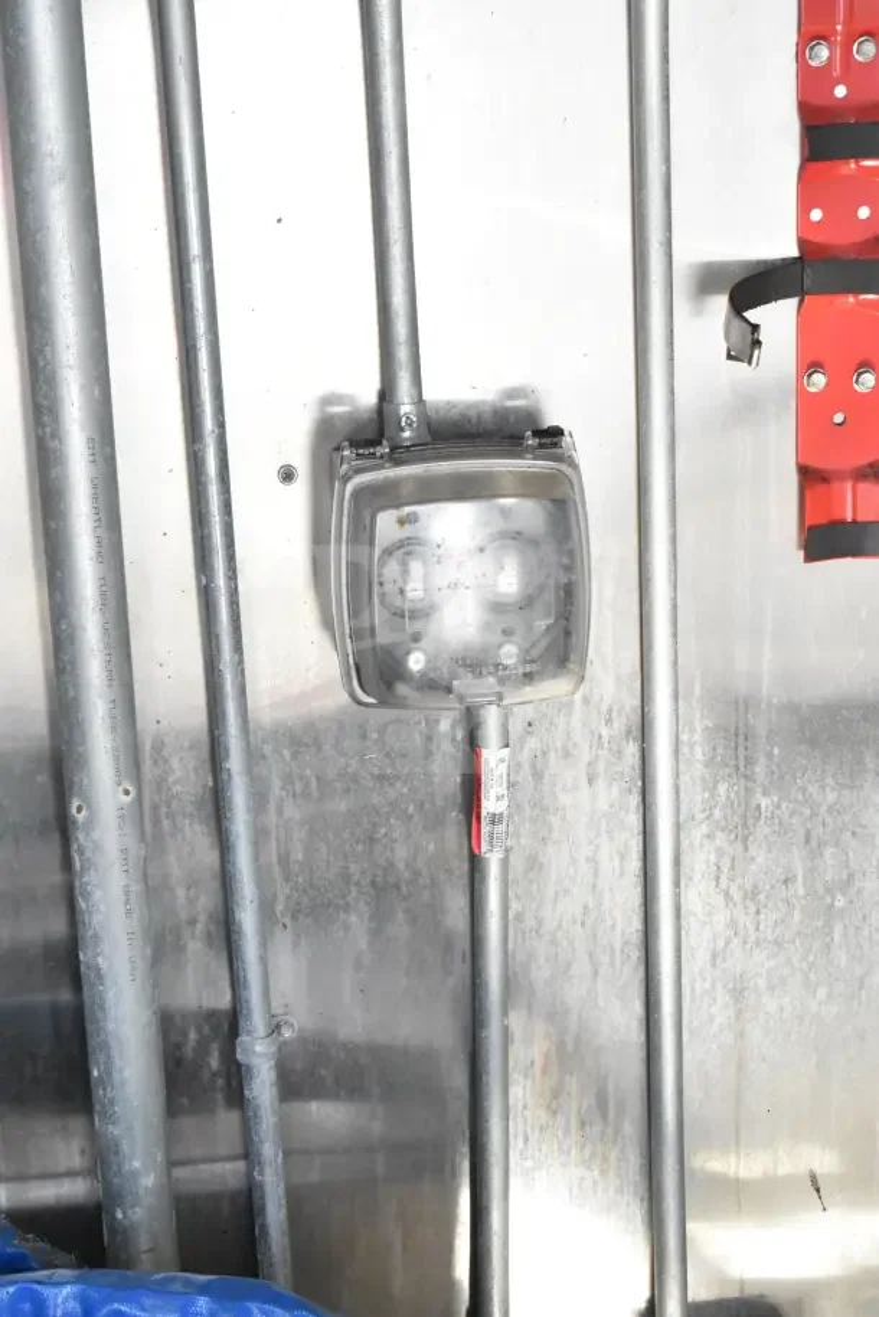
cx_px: 440
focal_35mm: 69
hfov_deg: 19.7
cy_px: 658
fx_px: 2525
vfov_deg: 29.2
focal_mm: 46
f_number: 7.1
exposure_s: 1/200
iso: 6400
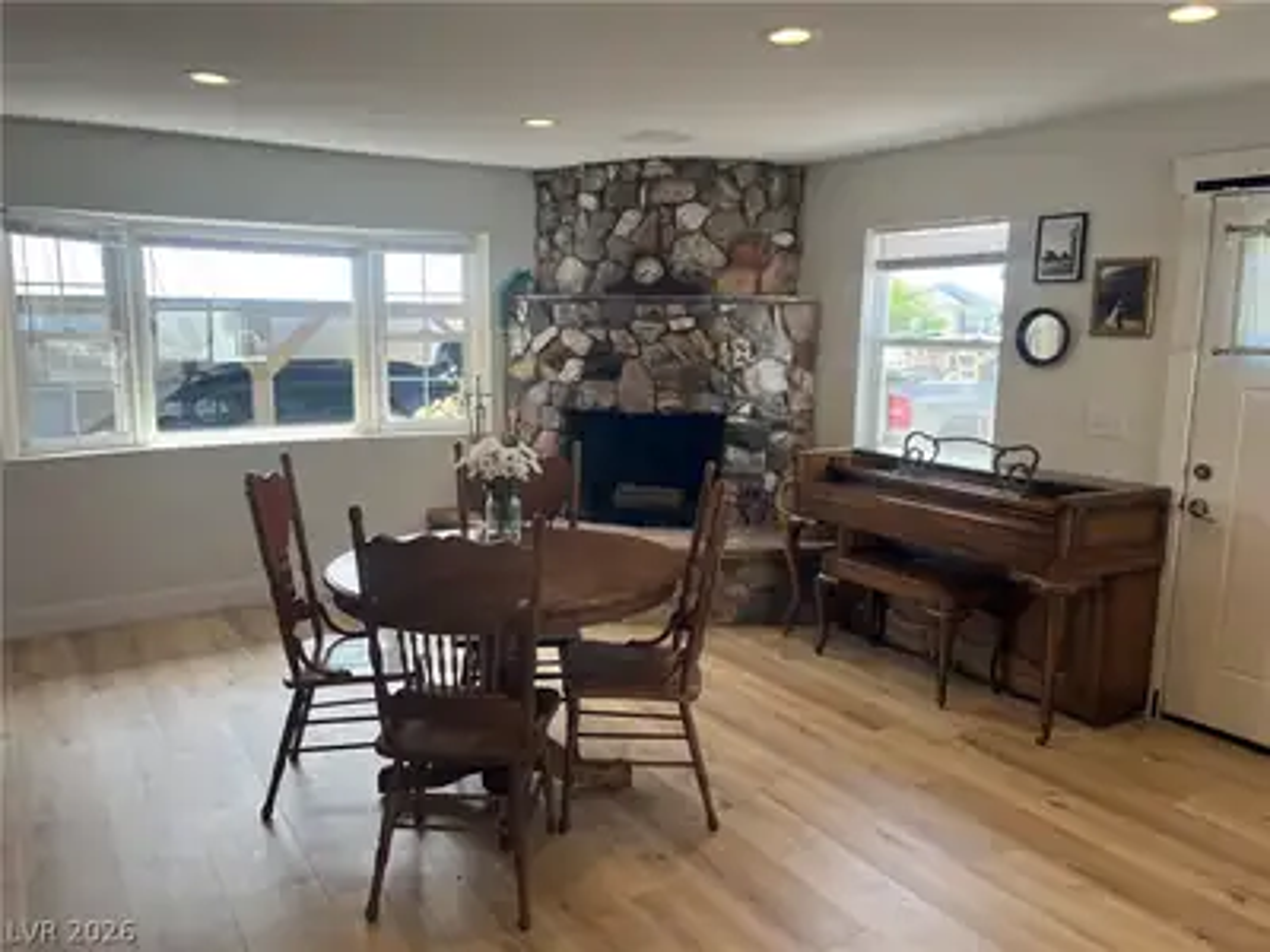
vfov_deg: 53.1
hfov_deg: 67.3
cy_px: 476
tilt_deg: -5.8
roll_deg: +0.4
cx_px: 635
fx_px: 954
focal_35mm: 26
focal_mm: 5.1
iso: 40
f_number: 1.6
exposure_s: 1/162
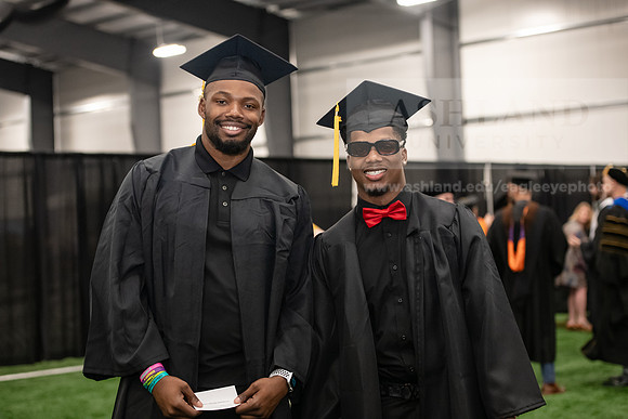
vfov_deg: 19.5
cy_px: 210
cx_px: 314
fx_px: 1221
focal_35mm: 70
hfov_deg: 28.8
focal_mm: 70
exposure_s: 1/200
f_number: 3.2
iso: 2500
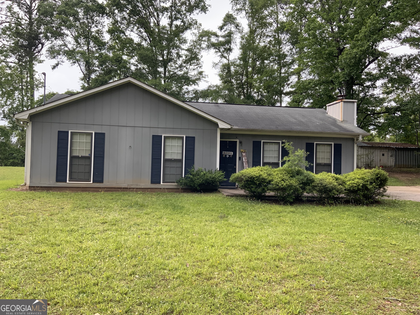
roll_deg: -2.0
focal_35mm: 29
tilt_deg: +2.7
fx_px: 352
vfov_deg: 48.2
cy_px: 158
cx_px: 210
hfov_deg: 61.7
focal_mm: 3
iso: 16
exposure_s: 1/240
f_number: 1.8
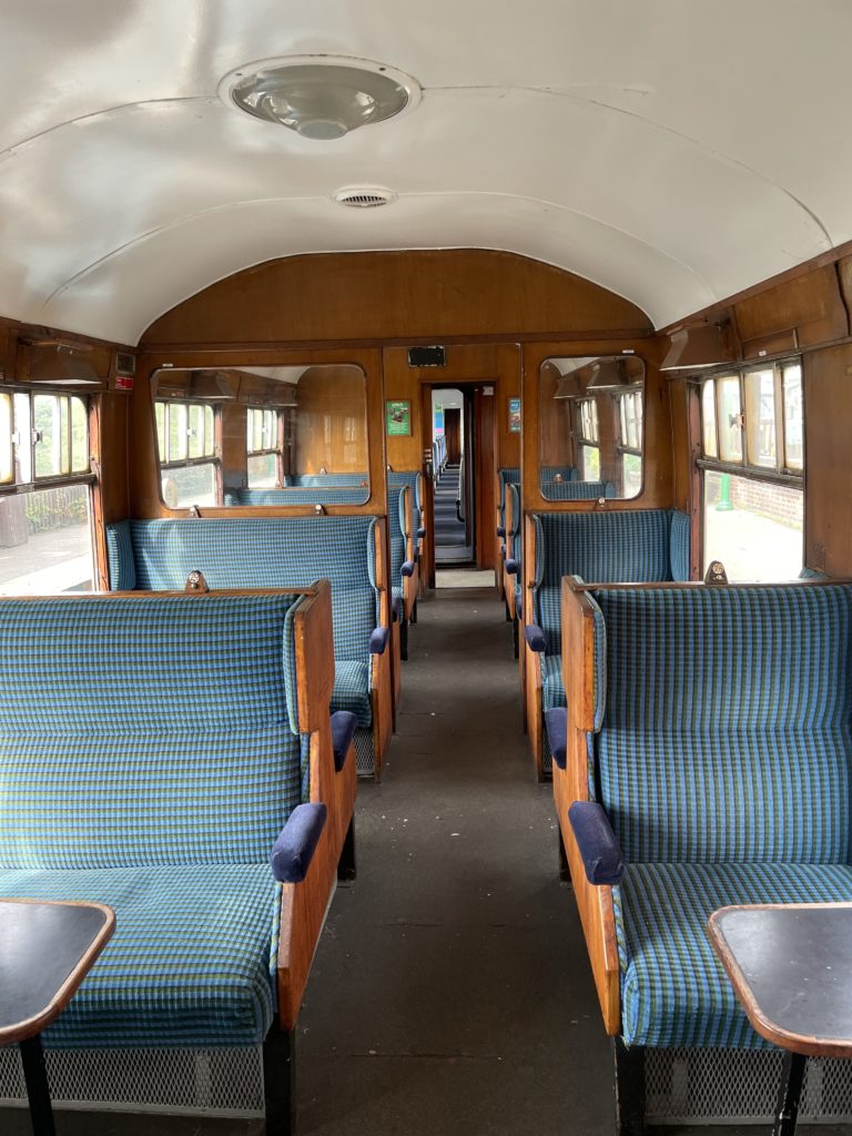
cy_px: 568
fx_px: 853
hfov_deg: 53.1
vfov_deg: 67.3
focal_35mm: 26
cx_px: 426
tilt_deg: -9.2
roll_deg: +3.0
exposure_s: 1/121
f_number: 1.6
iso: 80
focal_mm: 4.2
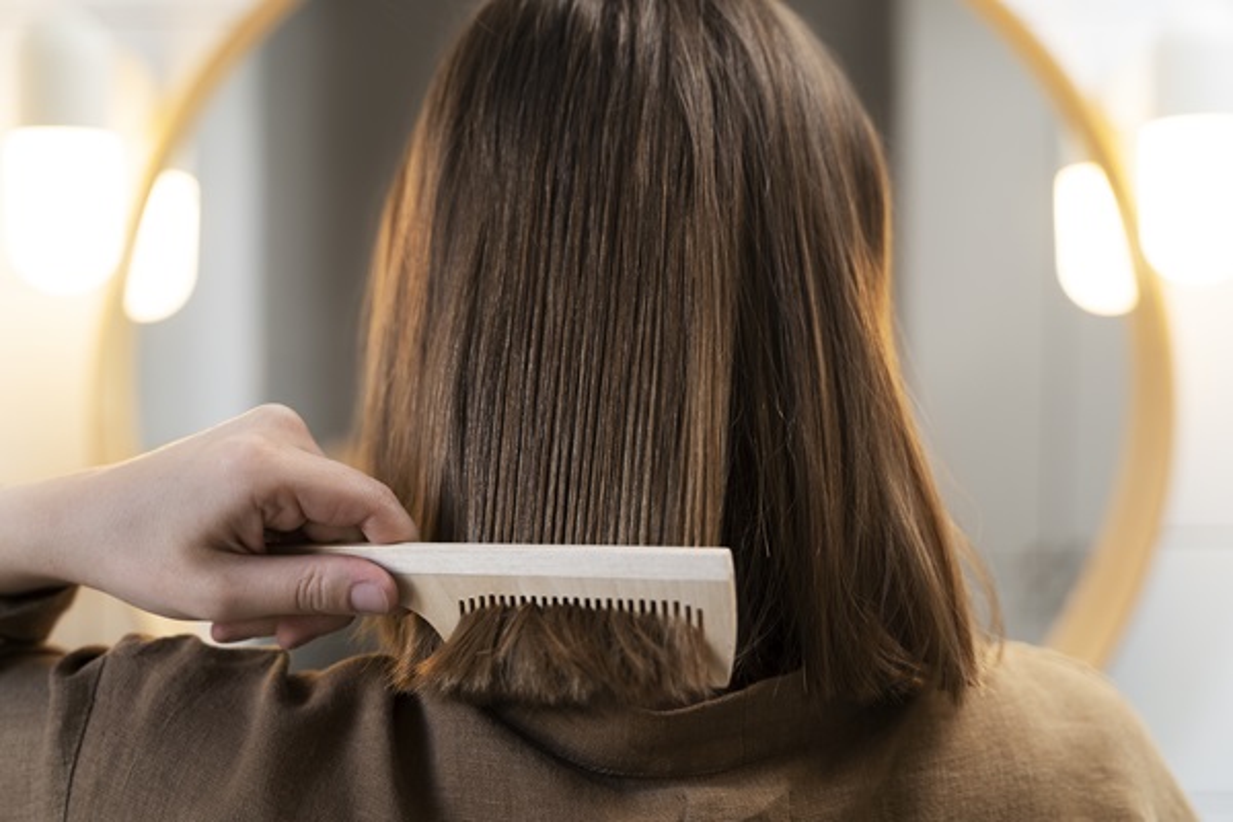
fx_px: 1747
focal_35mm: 51
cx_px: 616
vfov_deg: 26.5
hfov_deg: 38.9
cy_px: 411
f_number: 2.8
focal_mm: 51
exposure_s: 1/320
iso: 640
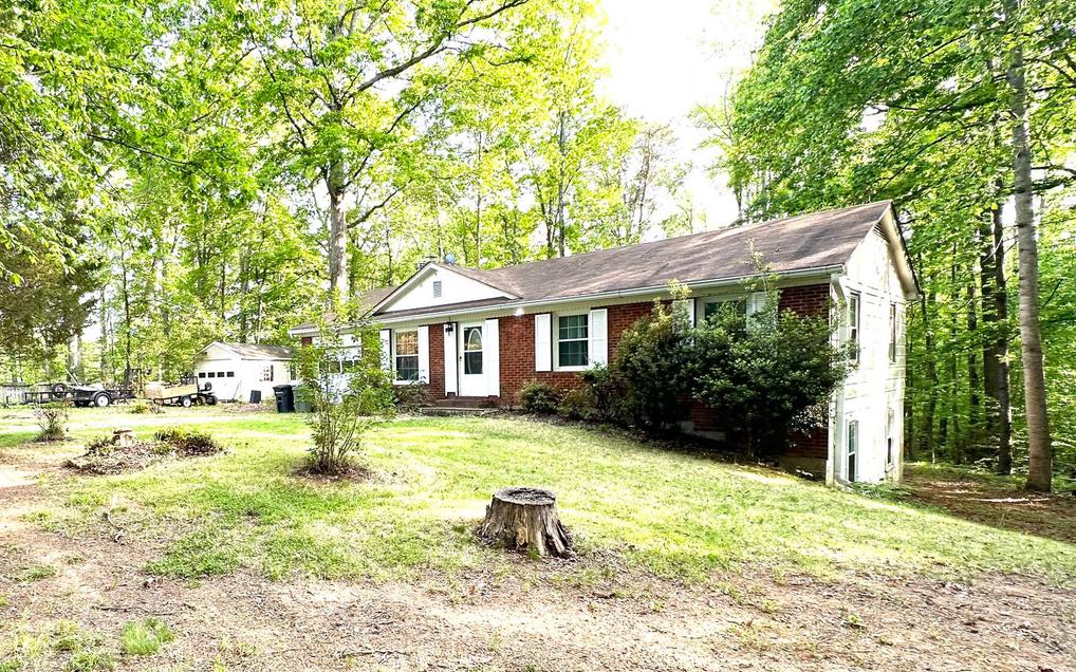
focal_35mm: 21
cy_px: 402
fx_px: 616
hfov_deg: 79.5
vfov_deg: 56.8
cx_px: 356
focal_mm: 2.22
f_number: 2.2
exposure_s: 1/99
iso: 50
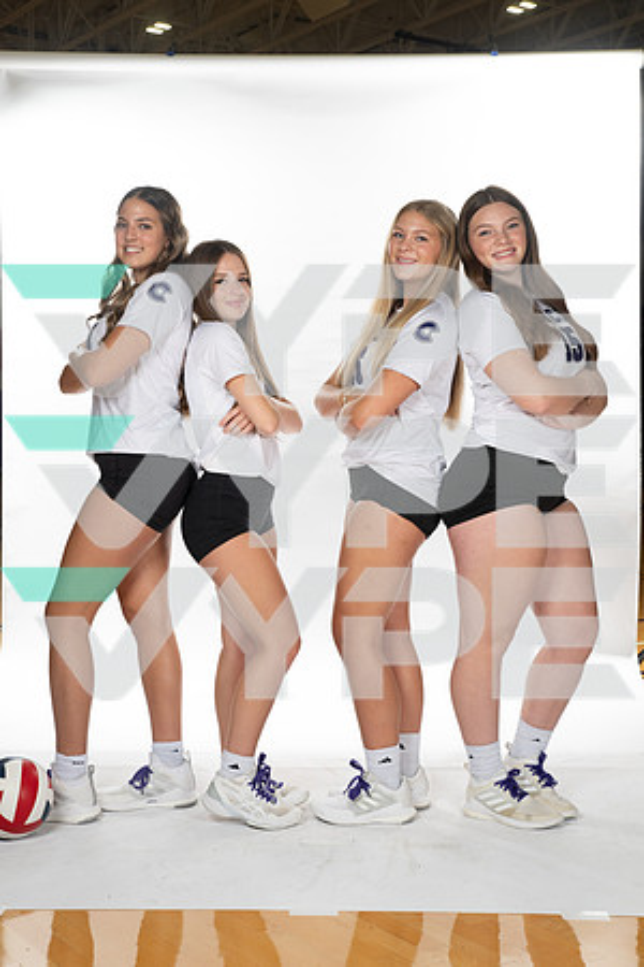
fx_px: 1395
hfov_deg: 26.0
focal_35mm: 52
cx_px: 322
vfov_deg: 38.2
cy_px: 484
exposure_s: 1/320
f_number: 7.1
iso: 800
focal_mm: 52
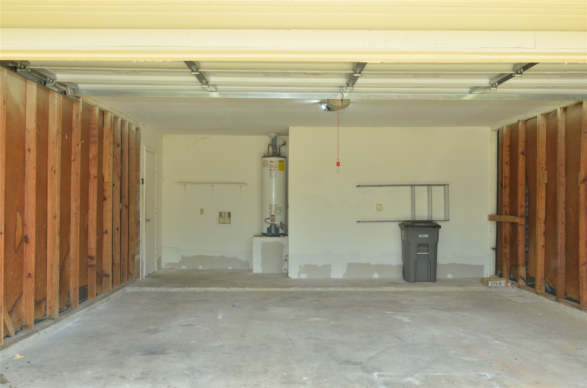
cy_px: 194
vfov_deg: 36.7
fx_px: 586
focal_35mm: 36
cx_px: 294
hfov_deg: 53.2
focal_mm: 24
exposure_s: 1/160
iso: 200
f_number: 5.6
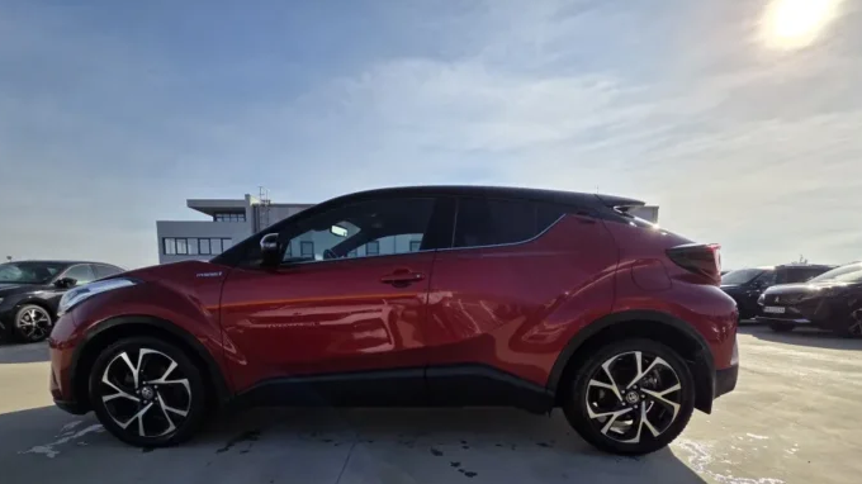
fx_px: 366
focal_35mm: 16
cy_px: 345
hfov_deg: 99.4
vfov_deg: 64.2
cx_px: 427
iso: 50
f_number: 2.2
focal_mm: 2.2
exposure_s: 1/4187
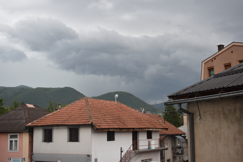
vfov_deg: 28.9
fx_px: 314
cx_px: 122
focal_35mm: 46
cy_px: 81
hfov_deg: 42.3
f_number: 5.6
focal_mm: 31
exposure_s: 1/125
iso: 400
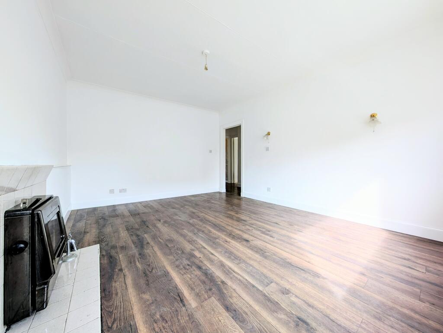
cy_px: 166
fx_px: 154
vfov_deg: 94.6
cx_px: 222
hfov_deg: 110.5
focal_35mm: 12
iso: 52
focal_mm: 2.02
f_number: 1.7
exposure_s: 1/281
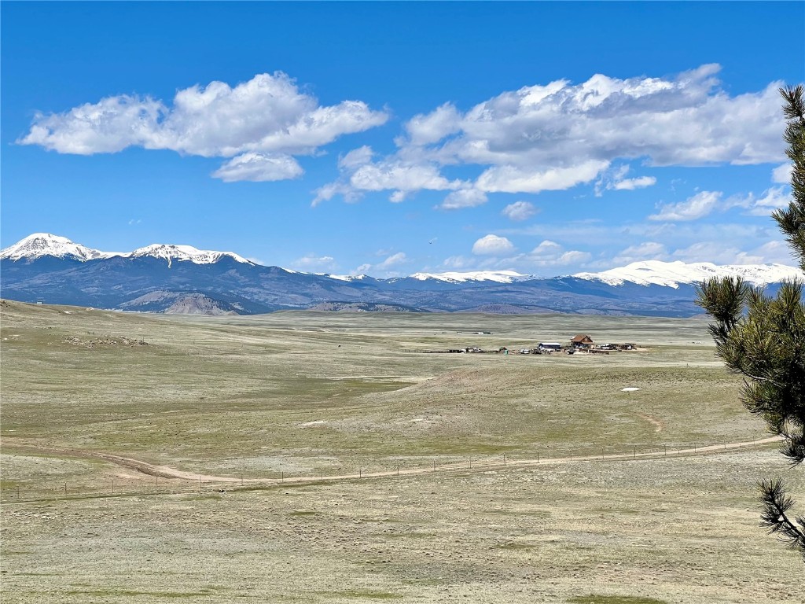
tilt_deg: -0.4
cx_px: 402
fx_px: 1791
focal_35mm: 77
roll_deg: -0.2
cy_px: 302
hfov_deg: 25.3
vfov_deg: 19.1
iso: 32
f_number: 2.8
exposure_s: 1/1292
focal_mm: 9
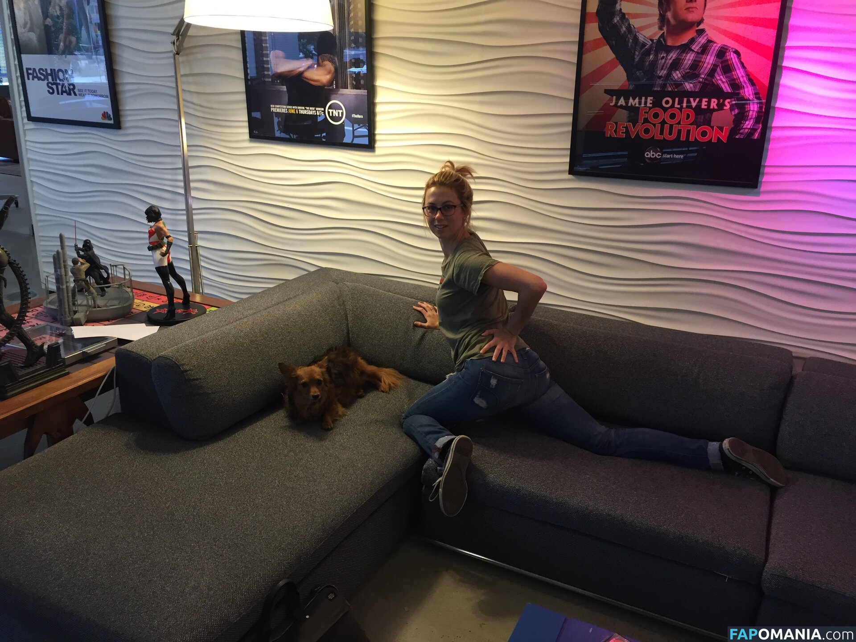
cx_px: 428
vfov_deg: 48.2
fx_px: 717
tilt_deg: -18.6
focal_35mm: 29
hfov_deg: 61.7
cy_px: 321
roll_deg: -3.4
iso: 80
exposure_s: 1/30
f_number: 2.2
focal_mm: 4.15
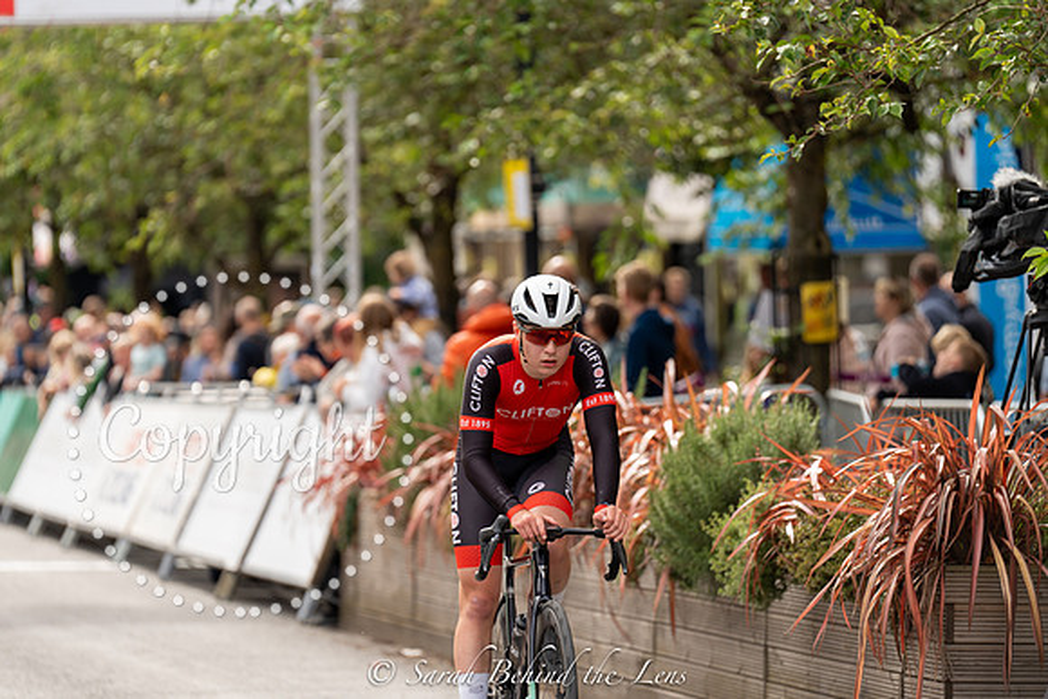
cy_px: 350
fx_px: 5736
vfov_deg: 7.0
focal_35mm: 197
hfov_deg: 10.4
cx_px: 524
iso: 400
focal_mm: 197
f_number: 3.2
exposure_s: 1/1000
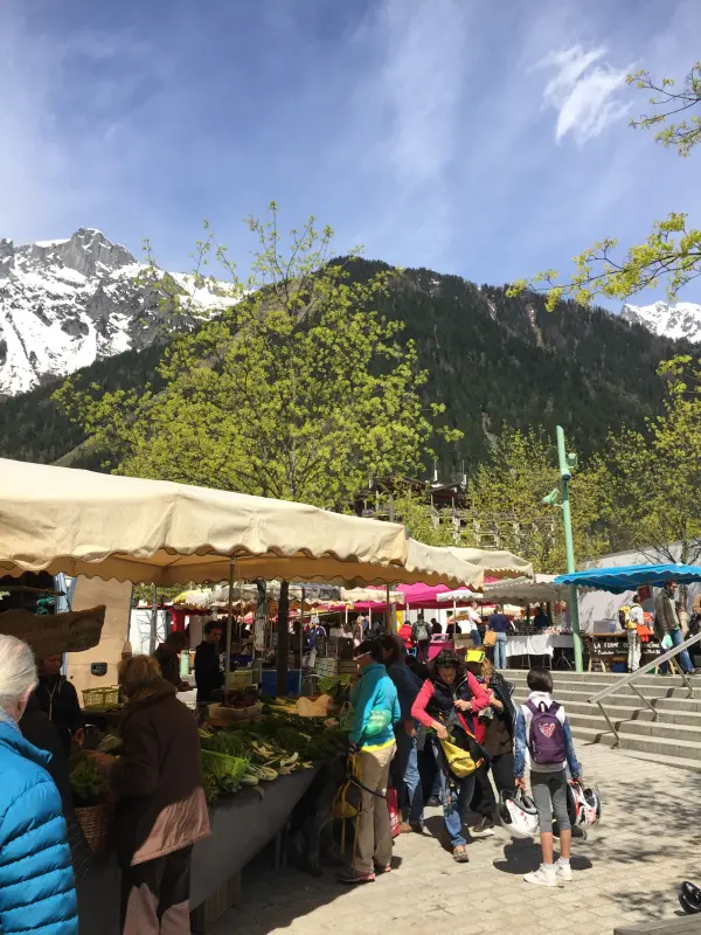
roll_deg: +3.5
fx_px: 783
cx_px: 350
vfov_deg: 61.7
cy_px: 468
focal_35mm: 29
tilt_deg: +15.2
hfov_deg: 48.2
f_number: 2.2
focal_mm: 4.15
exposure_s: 1/2198
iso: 32
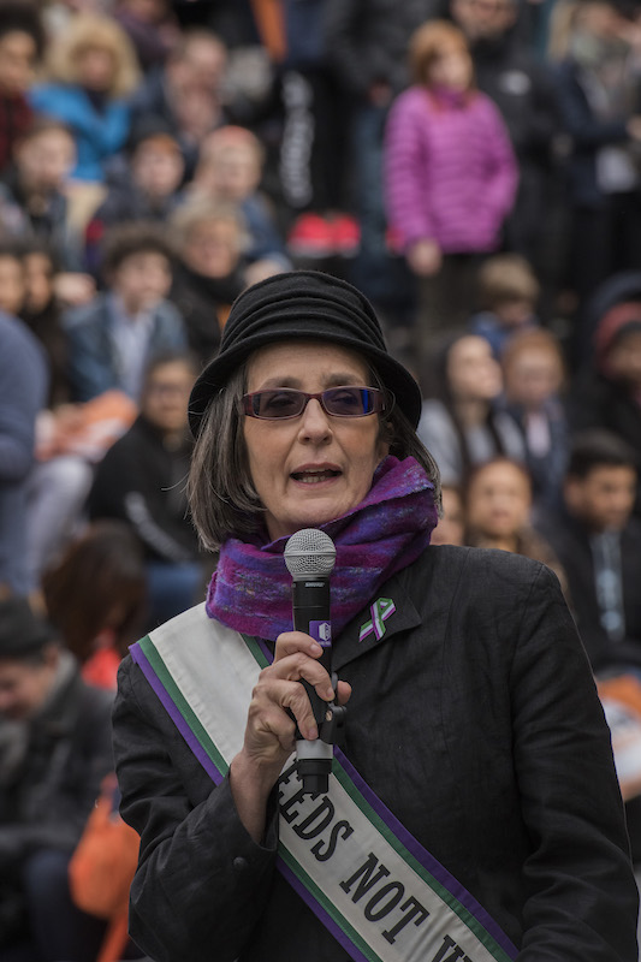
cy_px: 481
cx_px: 320
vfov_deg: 10.3
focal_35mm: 200
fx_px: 5344
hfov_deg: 6.9
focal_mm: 200
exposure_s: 1/1250
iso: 1250
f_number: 9
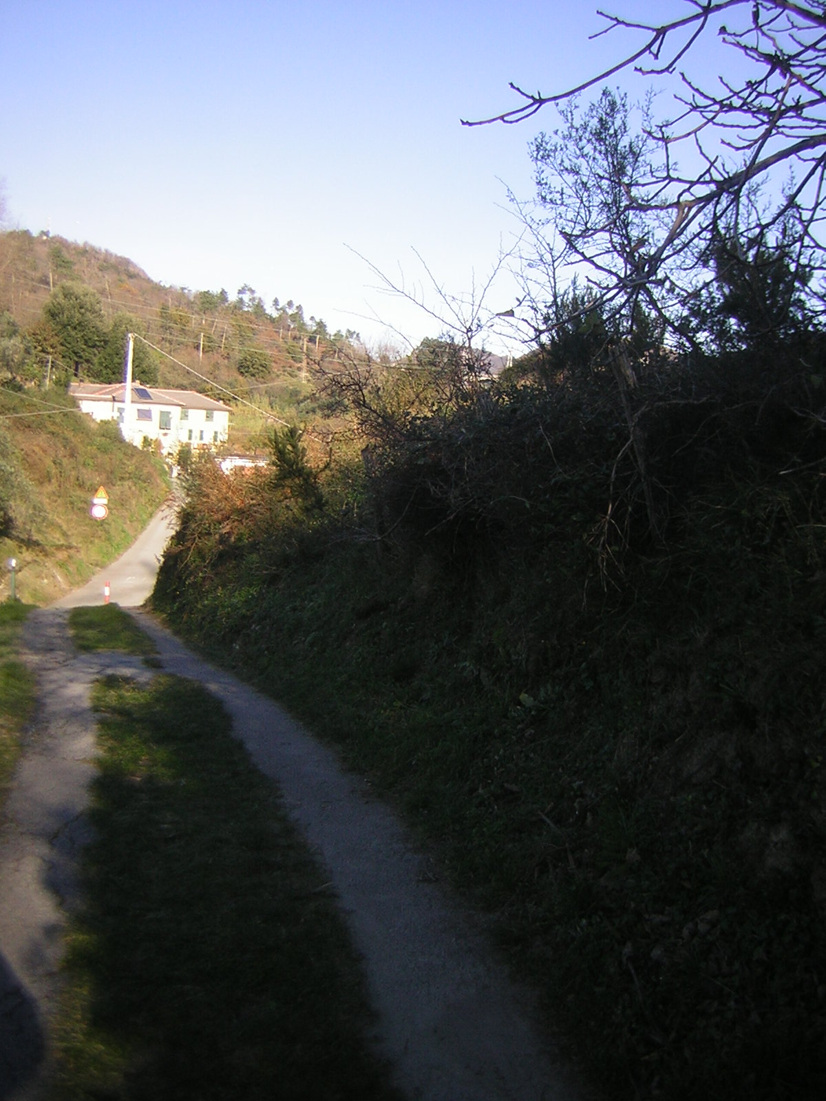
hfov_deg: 39.7
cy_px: 550
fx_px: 1145
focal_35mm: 36
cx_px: 413
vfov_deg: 51.4
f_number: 2.6
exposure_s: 1/563
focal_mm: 4.7
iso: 50
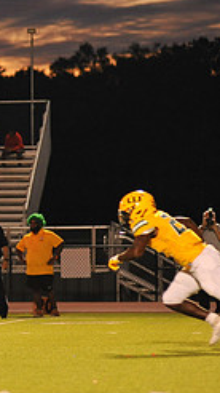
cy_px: 259
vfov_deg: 7.0
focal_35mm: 309
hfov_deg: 3.9
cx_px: -225
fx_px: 3211
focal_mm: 125
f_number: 3.5
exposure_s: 1/250
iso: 2000
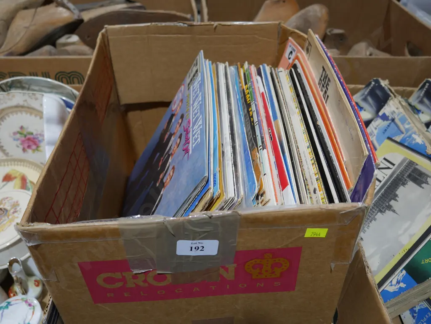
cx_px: 216
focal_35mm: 32
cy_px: 162
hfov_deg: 56.8
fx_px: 399
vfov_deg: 44.2
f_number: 3.6
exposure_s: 1/100
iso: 200
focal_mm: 16
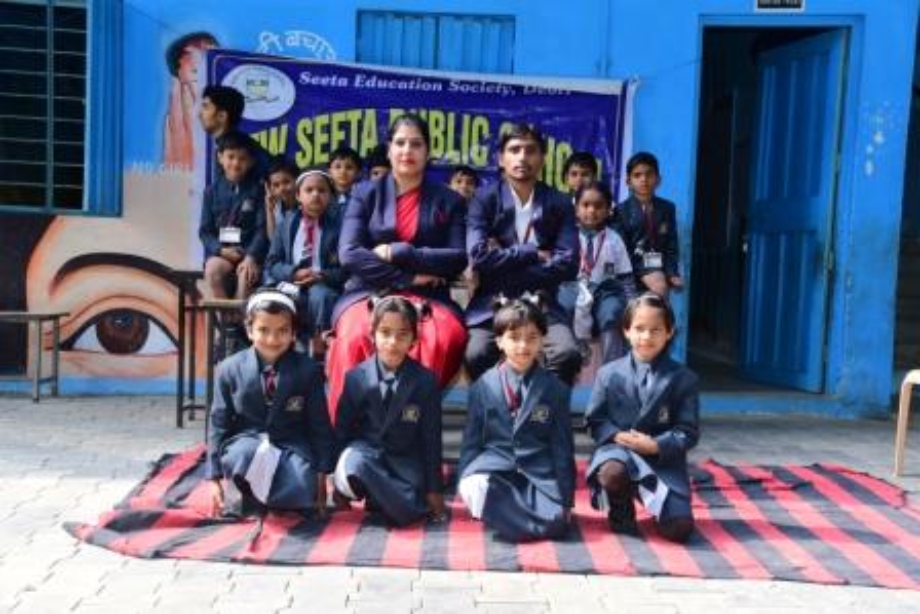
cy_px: 307
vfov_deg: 30.5
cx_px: 460
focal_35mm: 44
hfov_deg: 44.5
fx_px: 1125
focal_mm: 44
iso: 250
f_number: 6.3
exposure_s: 1/125
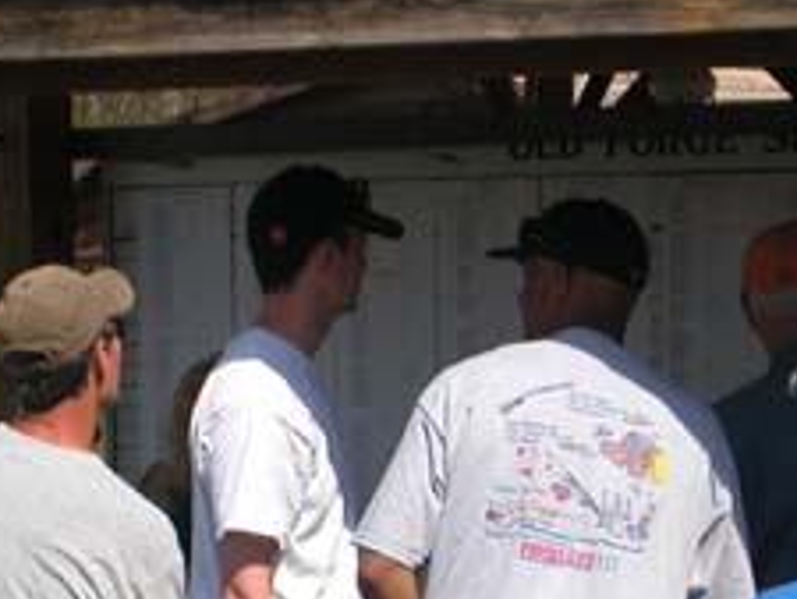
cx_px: 290
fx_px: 5114
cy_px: 496
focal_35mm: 222
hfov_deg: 8.9
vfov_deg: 6.7
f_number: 4.8
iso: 100
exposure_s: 1/624
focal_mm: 16.8
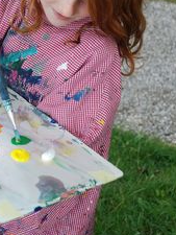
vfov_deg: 19.4
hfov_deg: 14.6
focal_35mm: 101
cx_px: 39
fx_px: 684
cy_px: 88
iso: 100
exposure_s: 1/100
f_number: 5
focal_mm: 35
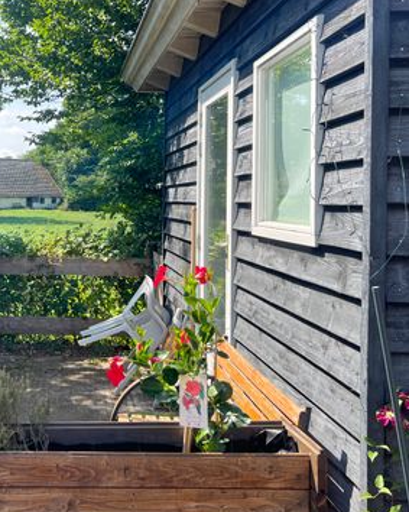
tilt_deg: -0.1
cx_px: 39
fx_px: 651
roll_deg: +0.2
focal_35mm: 43
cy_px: 205
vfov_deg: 42.7
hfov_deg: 33.0
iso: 50
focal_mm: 5.7
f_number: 1.5
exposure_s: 1/1058
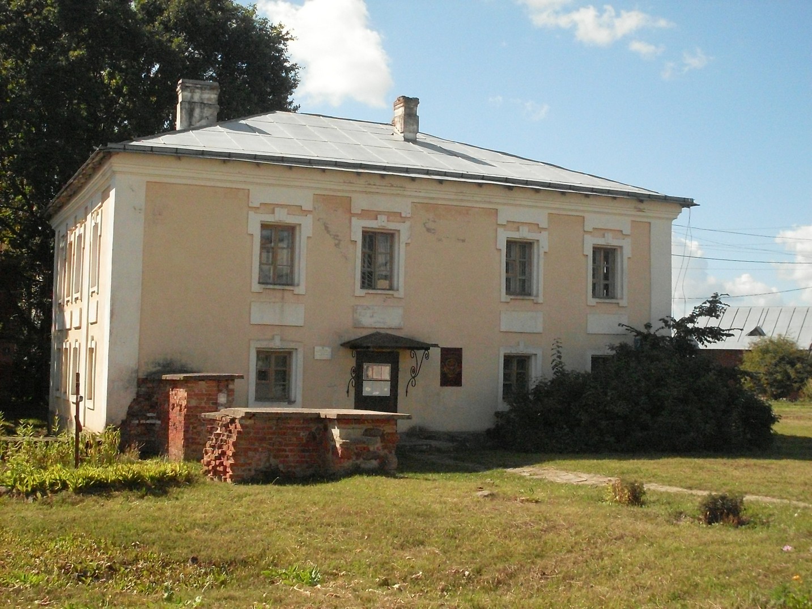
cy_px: 304
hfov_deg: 38.9
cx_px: 406
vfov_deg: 29.7
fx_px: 1150
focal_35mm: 49
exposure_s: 1/750
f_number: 9.1
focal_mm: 8.1
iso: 400
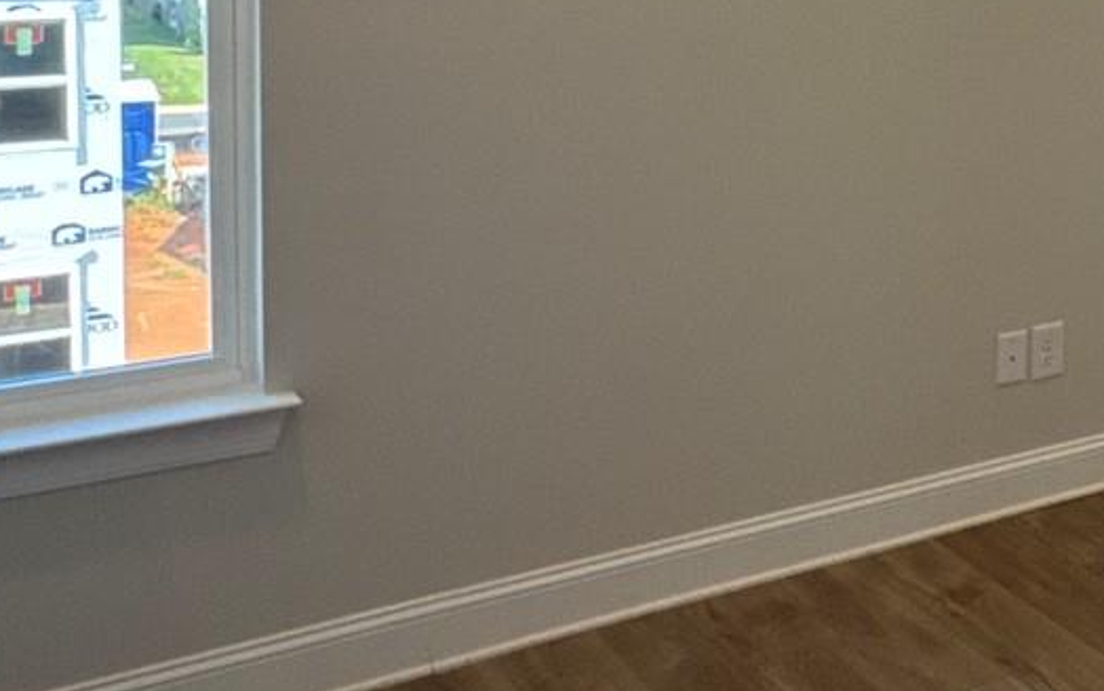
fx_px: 1746
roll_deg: -4.5
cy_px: -25
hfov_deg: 29.2
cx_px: 1388
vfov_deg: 21.5
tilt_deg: -5.3
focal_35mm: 58
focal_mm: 2.22
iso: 100
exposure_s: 1/120
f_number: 2.2
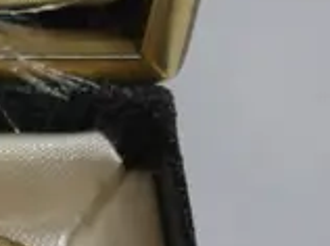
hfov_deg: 6.4
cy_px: 203
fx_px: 2846
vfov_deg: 5.0
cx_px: -384
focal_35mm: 299
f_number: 5.1
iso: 250
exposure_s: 1/60
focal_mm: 23
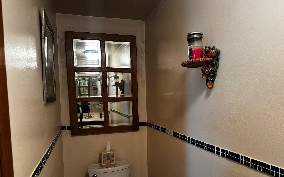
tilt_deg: -4.2
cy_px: 114
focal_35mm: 28
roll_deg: +0.6
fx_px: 217
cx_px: 145
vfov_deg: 44.1
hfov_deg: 66.5
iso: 320
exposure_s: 1/60
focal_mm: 6.76
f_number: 1.78
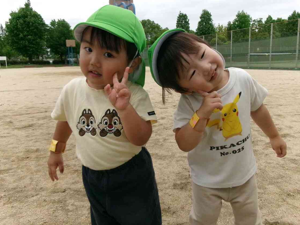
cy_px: 110
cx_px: 154
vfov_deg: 48.2
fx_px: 251
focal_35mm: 29
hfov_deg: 61.6
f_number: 10.8
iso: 800
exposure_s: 1/950
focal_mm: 5.1
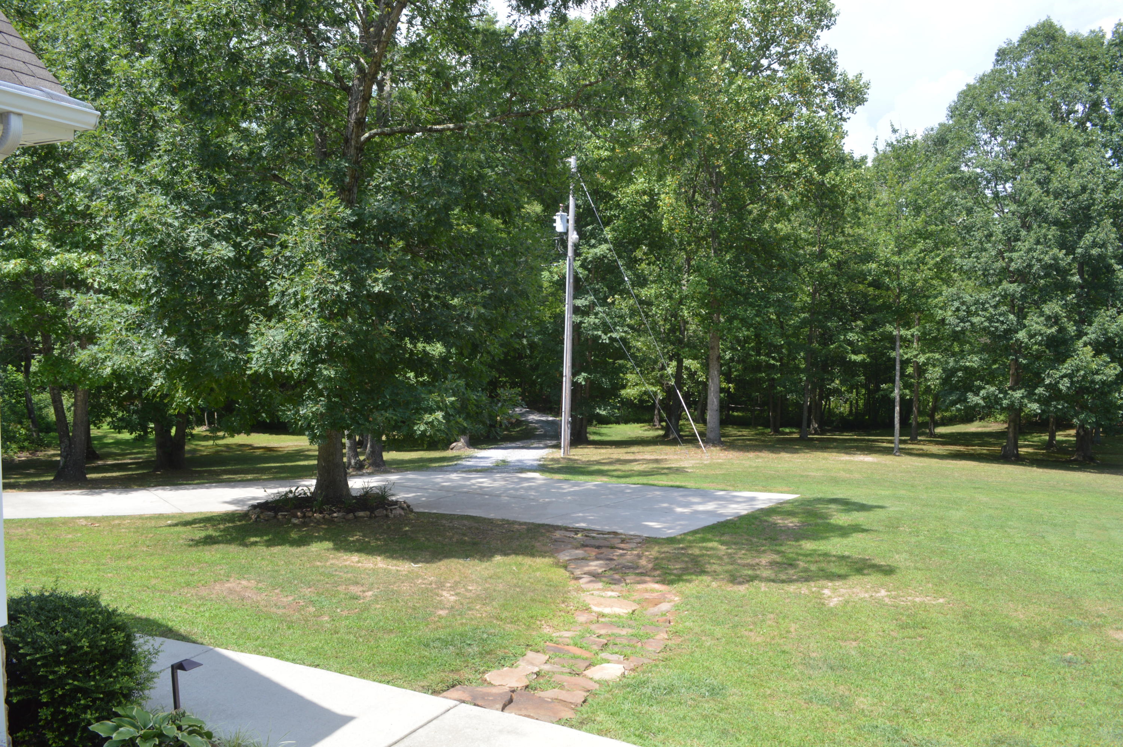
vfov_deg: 47.8
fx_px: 841
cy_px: 374
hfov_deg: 67.4
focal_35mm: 27
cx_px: 562
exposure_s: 1/160
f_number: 7.1
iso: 100
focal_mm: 18
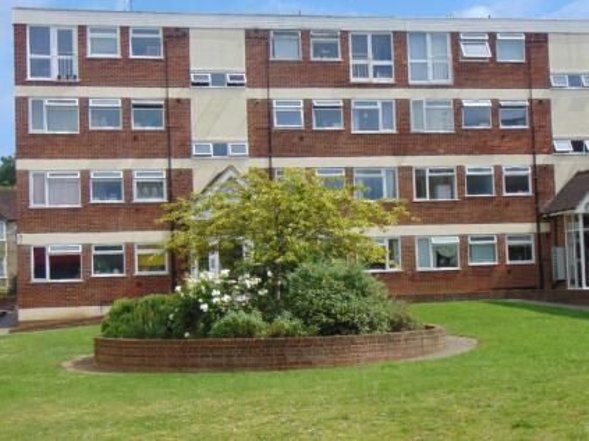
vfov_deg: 24.4
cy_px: 220
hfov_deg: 32.2
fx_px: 1021
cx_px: 294
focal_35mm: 60
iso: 80
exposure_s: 1/1000
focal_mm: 10.8
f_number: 3.6
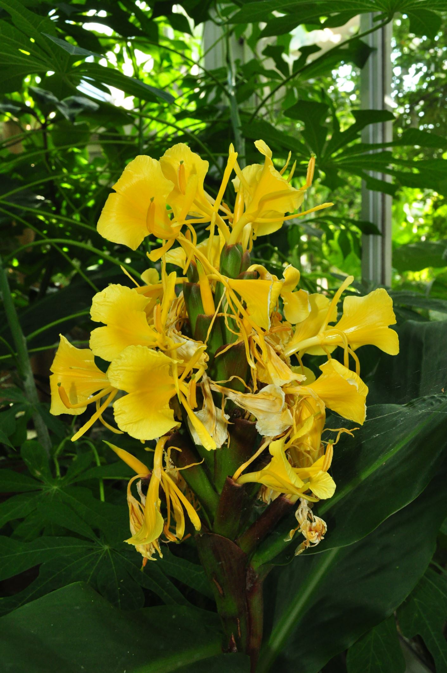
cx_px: 224
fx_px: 616
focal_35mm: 33
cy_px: 336
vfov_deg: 57.3
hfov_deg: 39.9
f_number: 14
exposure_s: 1/60
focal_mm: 22
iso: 1000
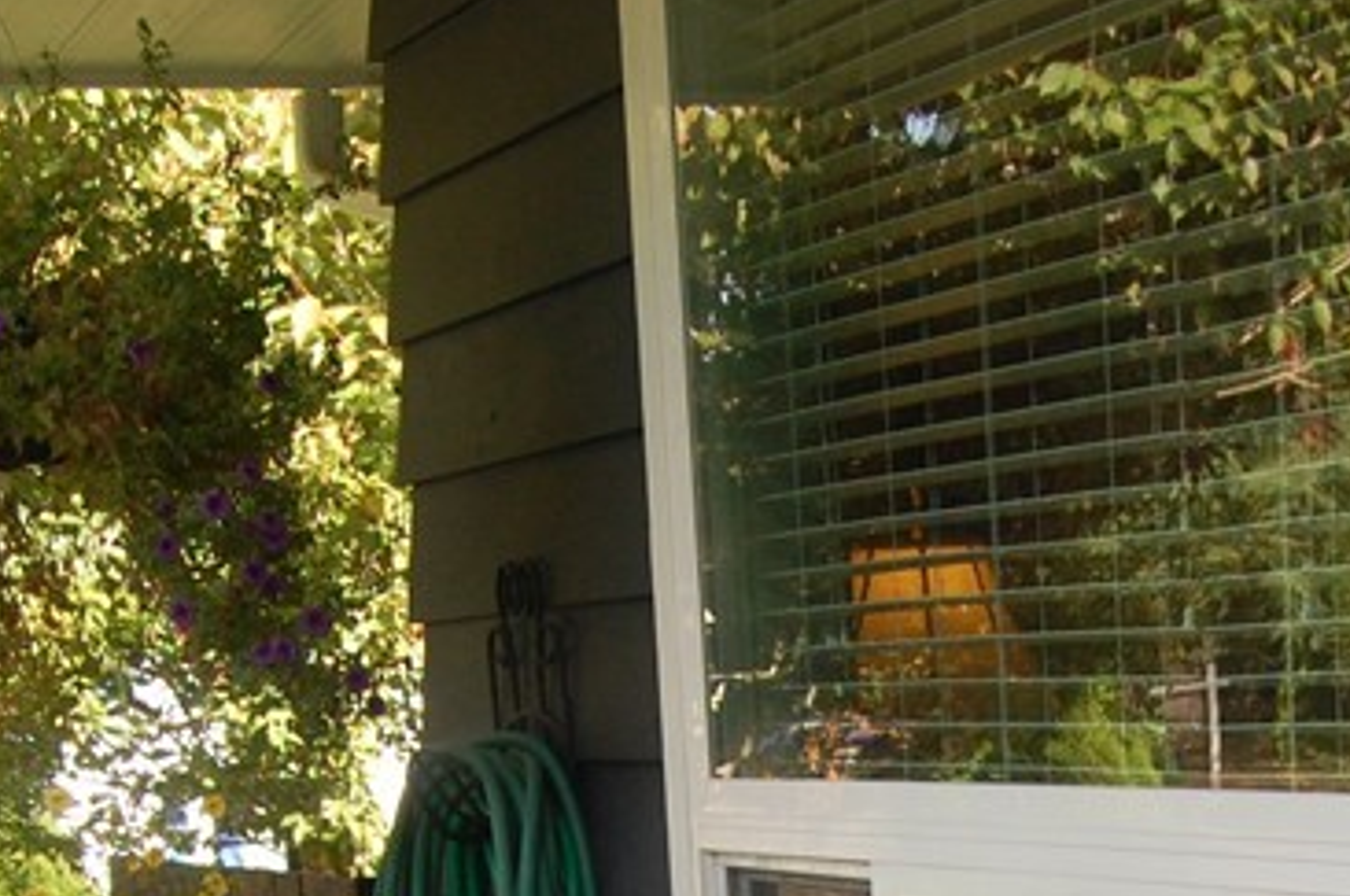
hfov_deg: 22.7
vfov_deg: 14.4
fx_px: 3333
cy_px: 1287
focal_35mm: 89
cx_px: 961
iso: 400
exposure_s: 1/200
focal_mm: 20
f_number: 7.1
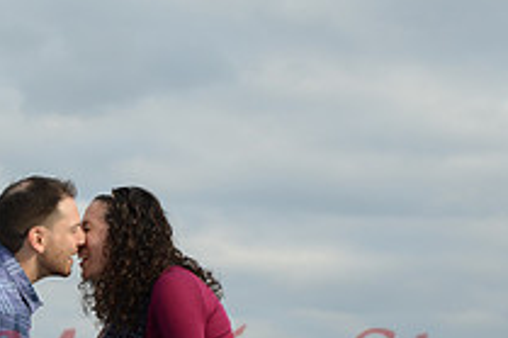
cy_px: 405
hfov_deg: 18.2
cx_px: 58
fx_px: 1565
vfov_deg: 12.1
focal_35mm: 111
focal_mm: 40
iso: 250
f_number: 9
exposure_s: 1/250
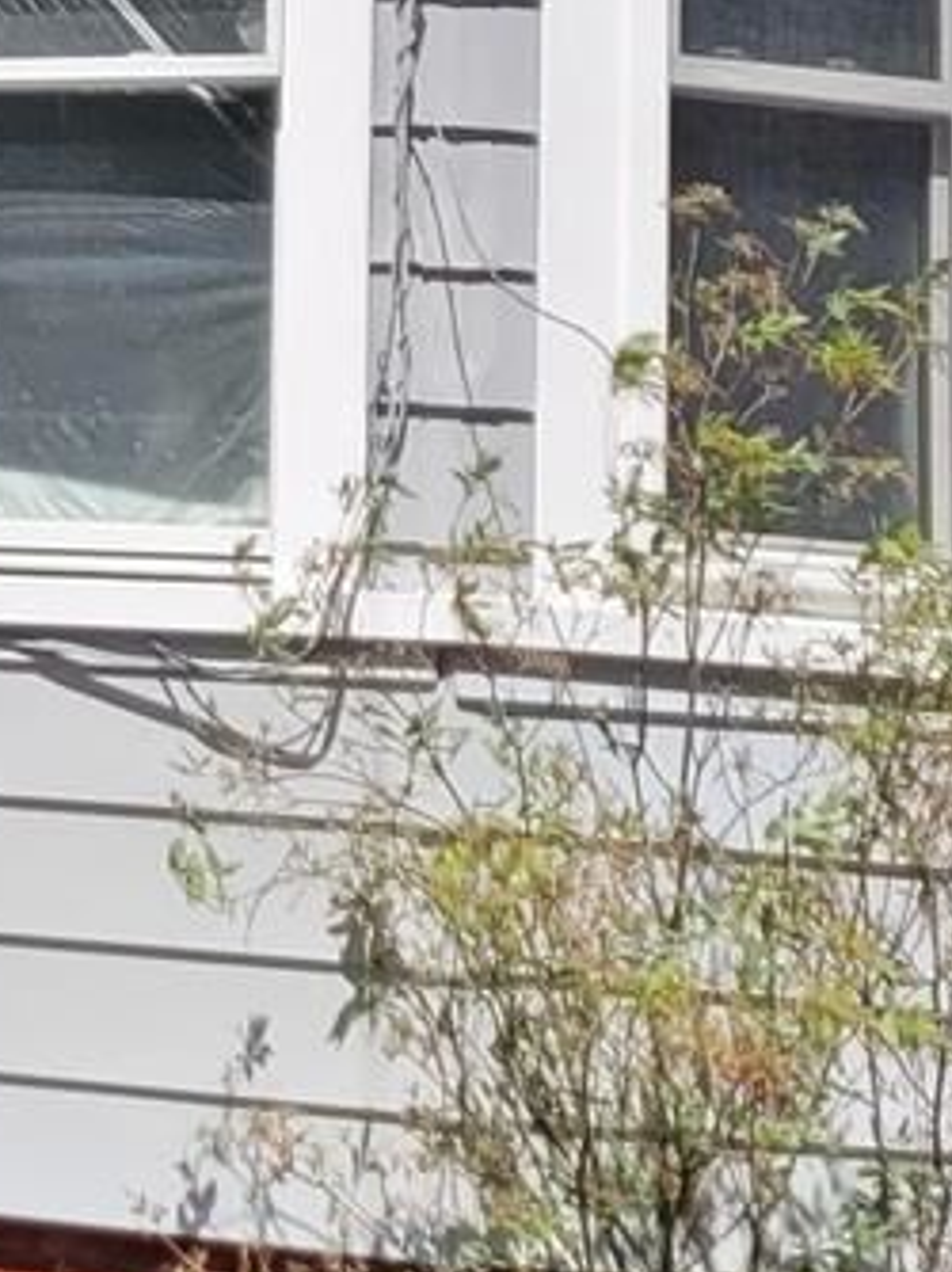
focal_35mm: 157
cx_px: -1139
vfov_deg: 12.3
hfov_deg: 8.8
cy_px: -259
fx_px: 5764
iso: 40
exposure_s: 1/2450
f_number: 1.8
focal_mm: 5.4
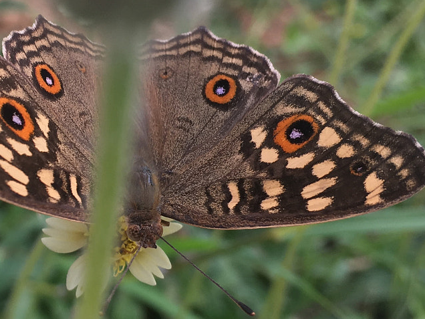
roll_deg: -15.8
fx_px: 896
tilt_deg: -39.9
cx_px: 53
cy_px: 175
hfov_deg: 25.9
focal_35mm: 73
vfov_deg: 20.2
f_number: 2.2
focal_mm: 4.15
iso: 25
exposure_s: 1/193
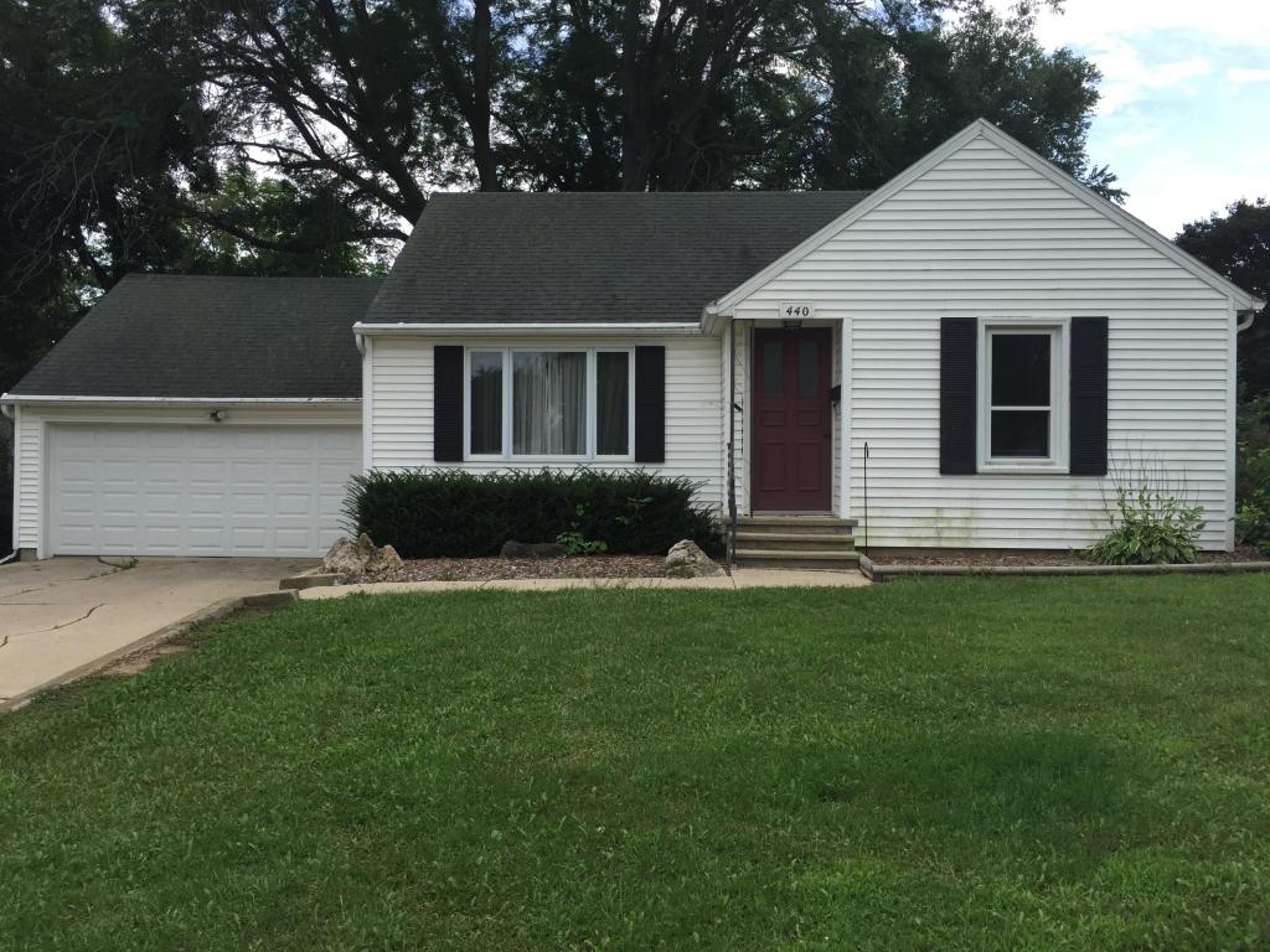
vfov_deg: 48.2
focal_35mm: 29
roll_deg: -0.3
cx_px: 635
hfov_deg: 61.7
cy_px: 476
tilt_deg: +1.6
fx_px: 1064
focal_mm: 4.15
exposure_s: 1/1099
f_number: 2.2
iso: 32
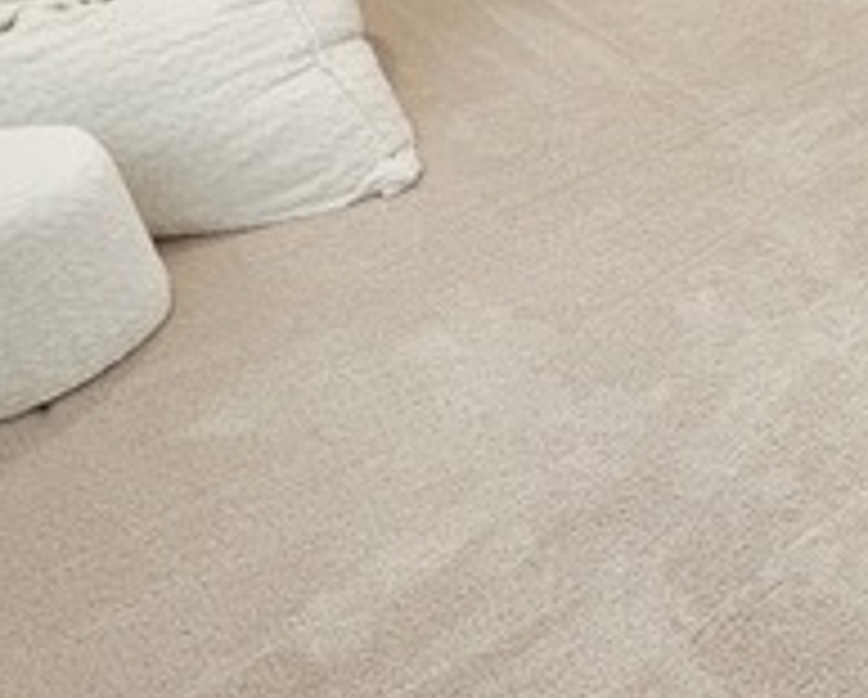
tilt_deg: -28.4
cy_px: 68
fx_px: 1081
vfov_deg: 33.8
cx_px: 1111
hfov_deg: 33.1
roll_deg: +0.0
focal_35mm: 42
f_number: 1.8
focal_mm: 1.57
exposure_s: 1/120
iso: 200
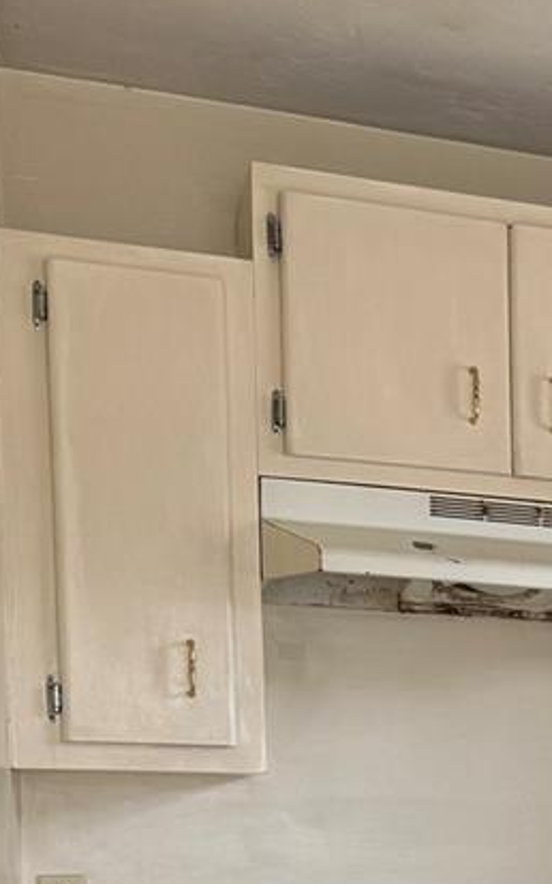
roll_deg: -1.5
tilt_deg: -5.0
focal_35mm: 74
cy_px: 1000
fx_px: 1782
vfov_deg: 25.6
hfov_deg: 15.7
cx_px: 916
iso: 160
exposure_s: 1/182
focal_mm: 6.76
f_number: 1.78
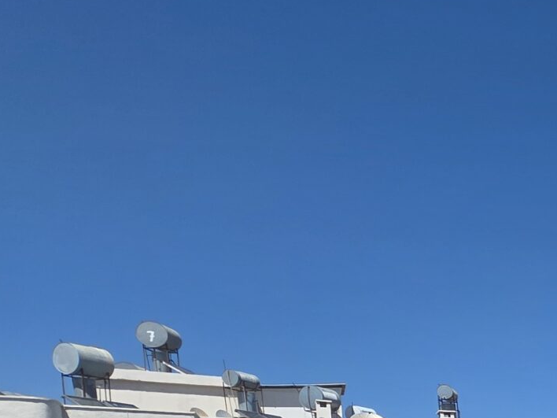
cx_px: 902
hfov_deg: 25.5
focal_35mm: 47
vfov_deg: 24.7
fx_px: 756
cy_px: 606
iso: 40
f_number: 1.9
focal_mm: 2.2
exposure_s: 1/3034
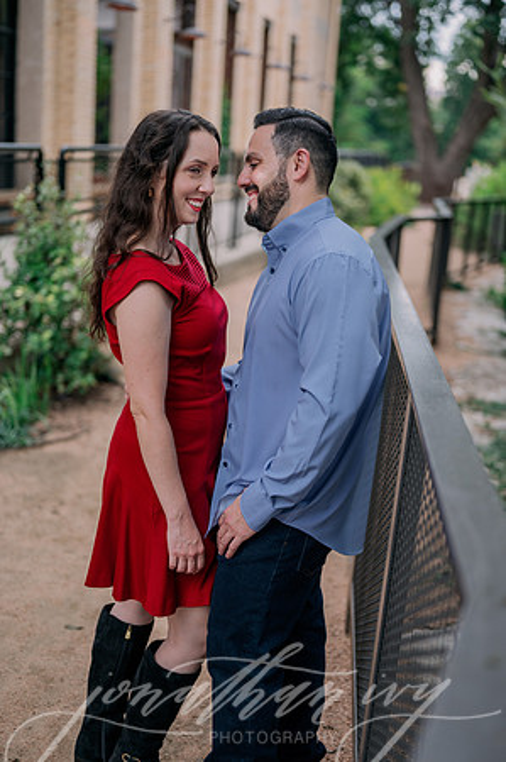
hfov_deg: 26.9
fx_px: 1057
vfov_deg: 39.6
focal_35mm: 50
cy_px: 381
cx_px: 253
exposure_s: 1/200
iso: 320
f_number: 2
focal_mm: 50
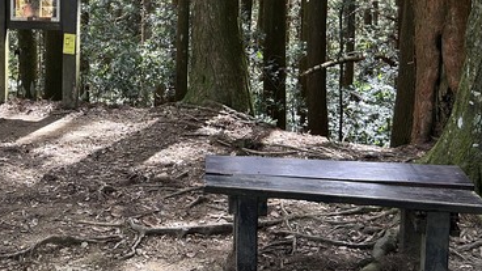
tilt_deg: -6.0
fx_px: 767
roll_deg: -0.5
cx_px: 59
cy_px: 24
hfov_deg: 33.3
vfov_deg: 19.7
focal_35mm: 60
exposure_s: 1/121
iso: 80
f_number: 1.5
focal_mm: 5.7
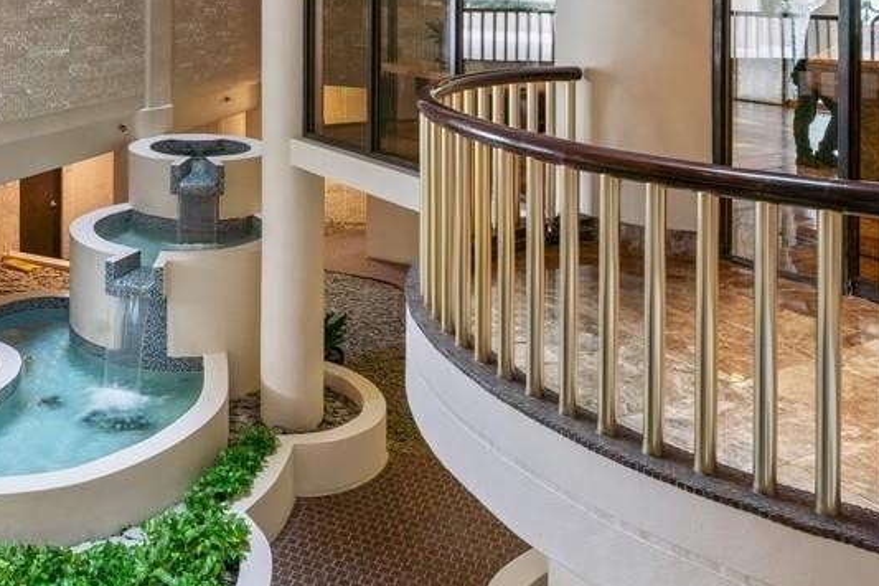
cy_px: 220
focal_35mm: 36
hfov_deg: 51.1
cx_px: 228
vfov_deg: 36.6
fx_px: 879
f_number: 9
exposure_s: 1/1.67
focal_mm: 24
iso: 200
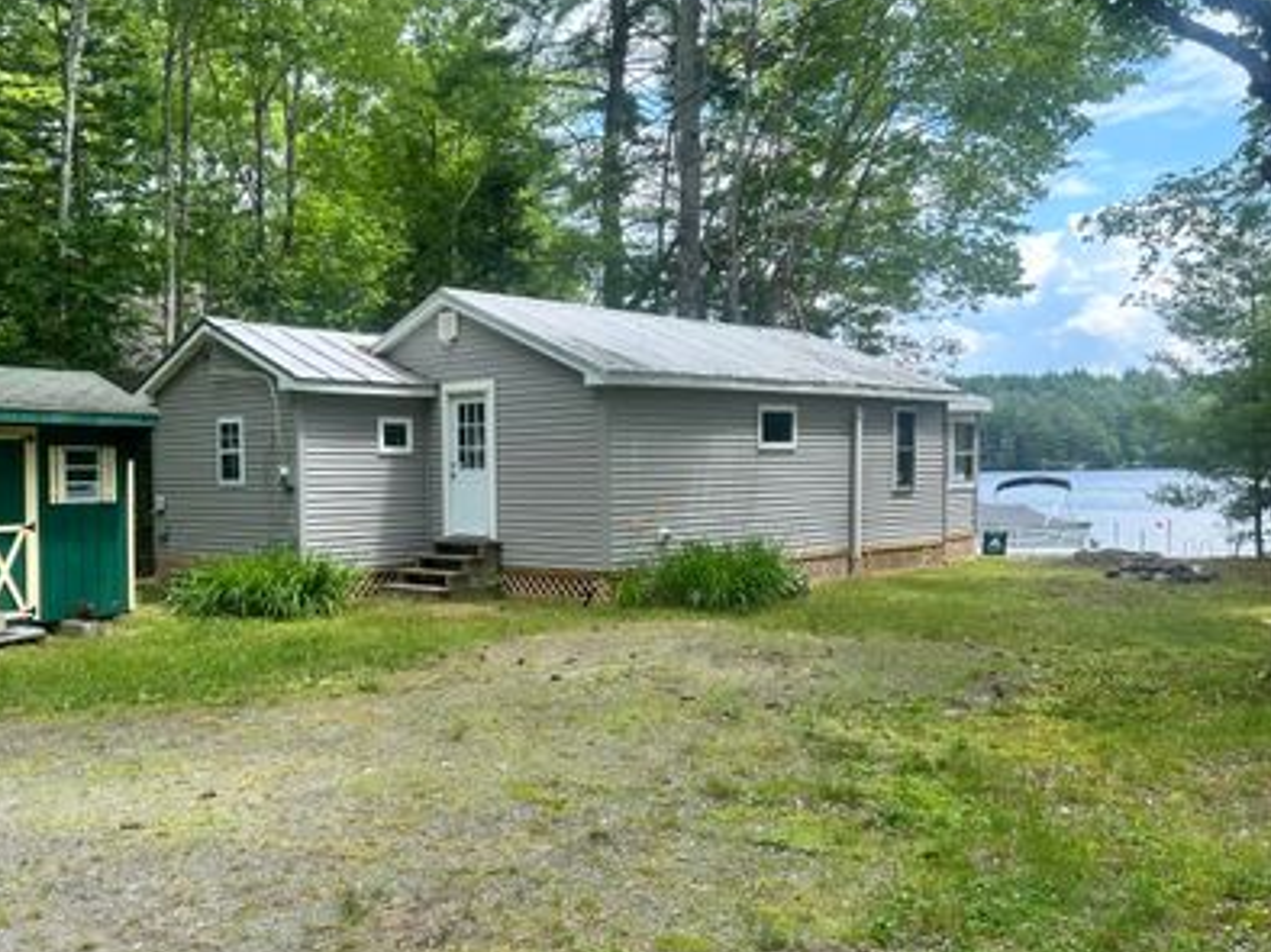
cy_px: 502
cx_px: 481
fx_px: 1211
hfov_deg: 54.8
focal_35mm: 33
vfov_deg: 42.9
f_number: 1.5
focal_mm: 5.7
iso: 50
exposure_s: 1/1468
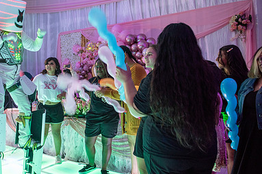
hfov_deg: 51.1
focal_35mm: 36
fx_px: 262
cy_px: 85
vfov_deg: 36.9
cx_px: 68
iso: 1250
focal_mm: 24
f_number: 3.2
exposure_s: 1/60
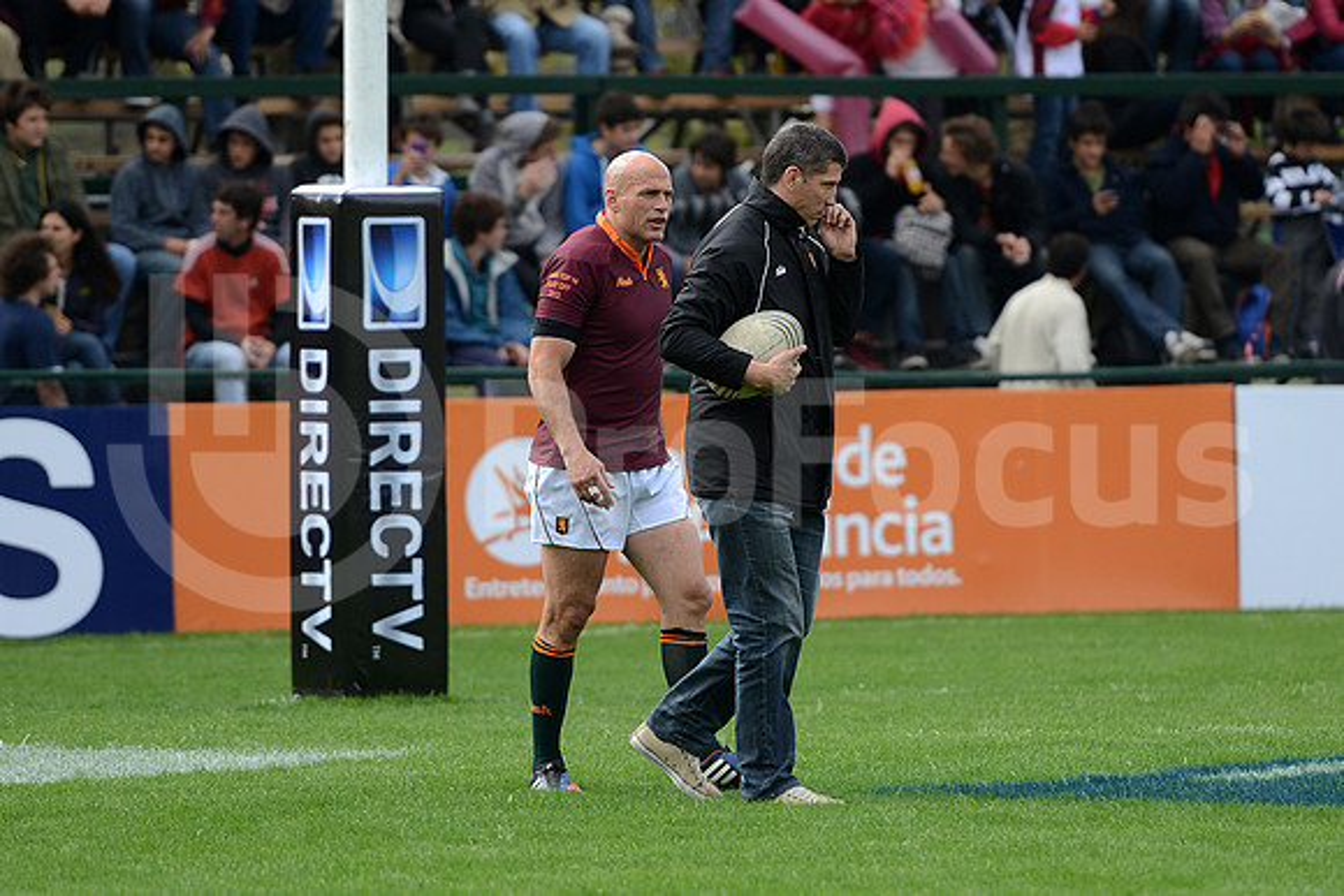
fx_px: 7468
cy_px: 448
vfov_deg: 6.9
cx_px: 672
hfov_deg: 10.3
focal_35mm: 200
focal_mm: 200
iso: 250
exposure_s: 1/1250
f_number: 2.8
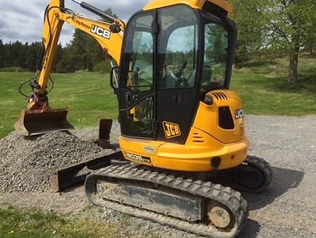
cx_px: 155
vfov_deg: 45.5
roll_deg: -1.1
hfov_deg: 58.3
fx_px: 283
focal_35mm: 31
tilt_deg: -7.4
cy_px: 113
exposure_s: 1/1721
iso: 32
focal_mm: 4.15
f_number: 2.2
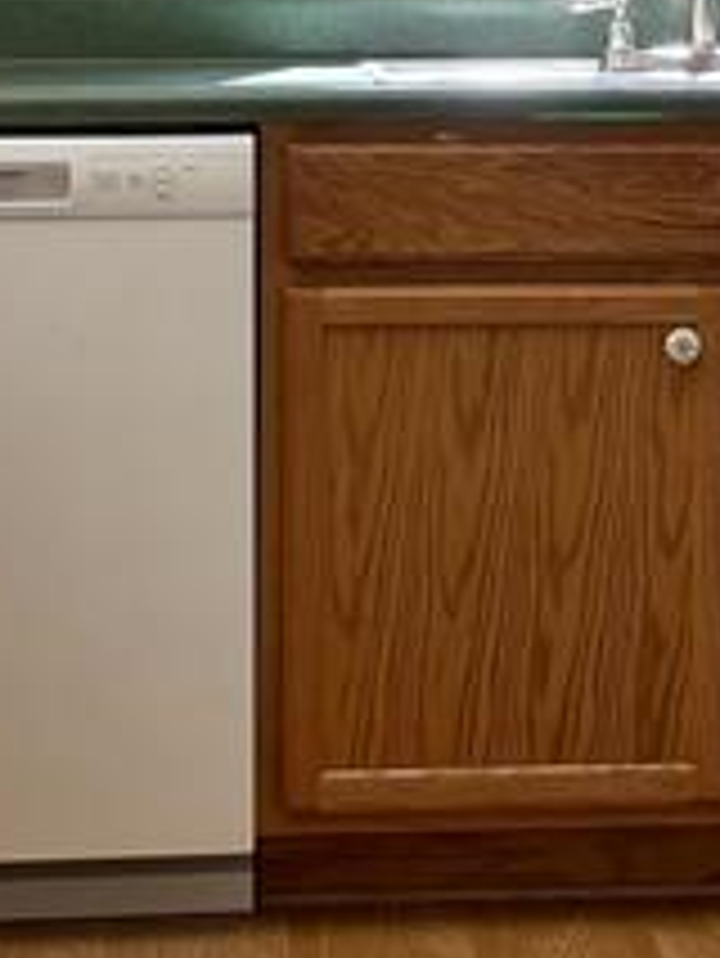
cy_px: 72
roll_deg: -0.8
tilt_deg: -3.0
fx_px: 3241
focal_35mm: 117
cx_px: 554
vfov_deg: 16.6
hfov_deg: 12.6
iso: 125
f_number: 1.6
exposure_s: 1/120
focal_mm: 5.96
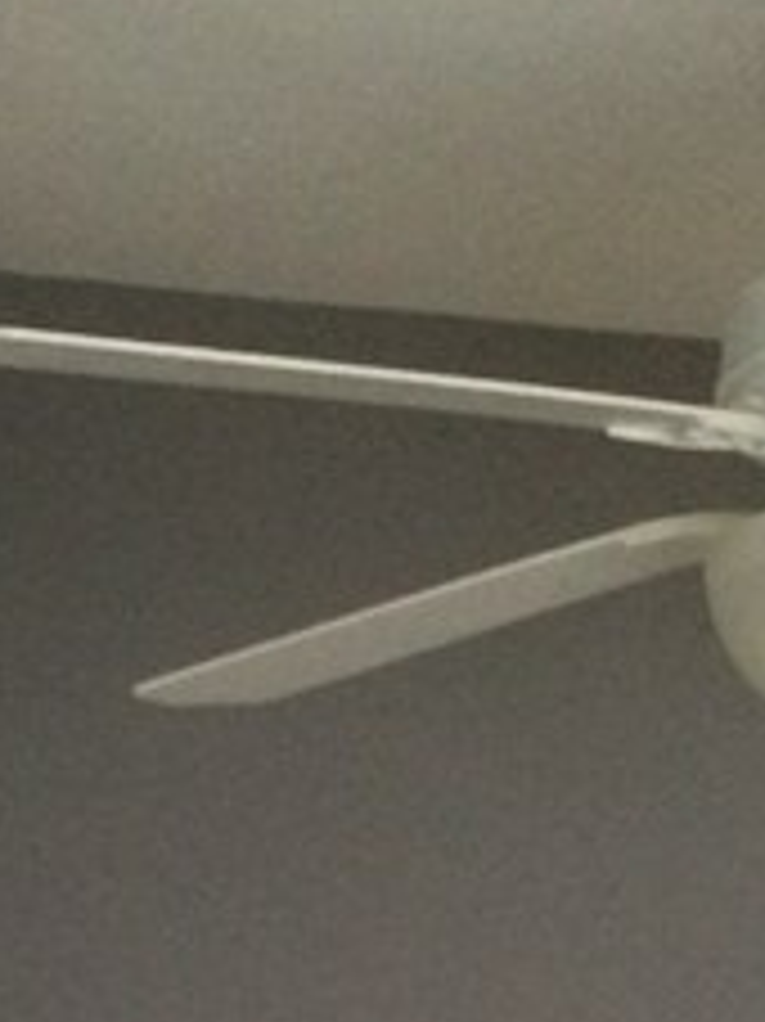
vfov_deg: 13.7
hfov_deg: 11.3
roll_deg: -4.2
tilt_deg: +2.6
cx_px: 338
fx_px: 3864
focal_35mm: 131
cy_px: 1742
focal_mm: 4.15
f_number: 2.2
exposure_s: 1/30
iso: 320
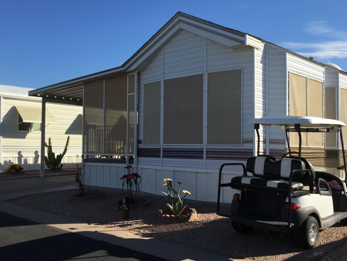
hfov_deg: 48.9
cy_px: 130
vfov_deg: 37.7
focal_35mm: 38
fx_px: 381
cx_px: 190
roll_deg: -0.1
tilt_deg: +3.6
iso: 25
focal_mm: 4.15
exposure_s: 1/1972
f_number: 2.2
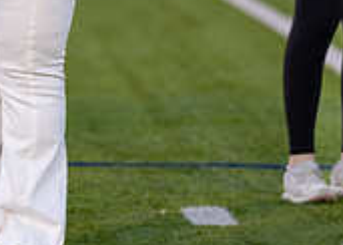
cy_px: -189
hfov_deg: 3.1
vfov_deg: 2.2
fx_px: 6417
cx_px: -84
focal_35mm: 659
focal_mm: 135
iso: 320
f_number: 2.2
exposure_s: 1/500
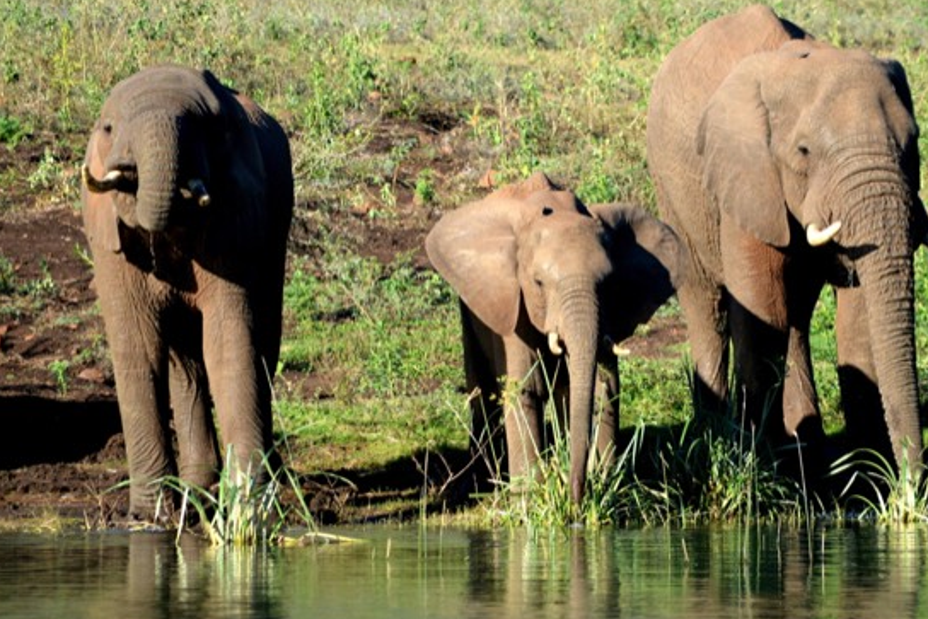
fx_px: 10803
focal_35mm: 419
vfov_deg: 3.3
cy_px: 275
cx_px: 585
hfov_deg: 4.9
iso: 400
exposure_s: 1/1000
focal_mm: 200
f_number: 5.6
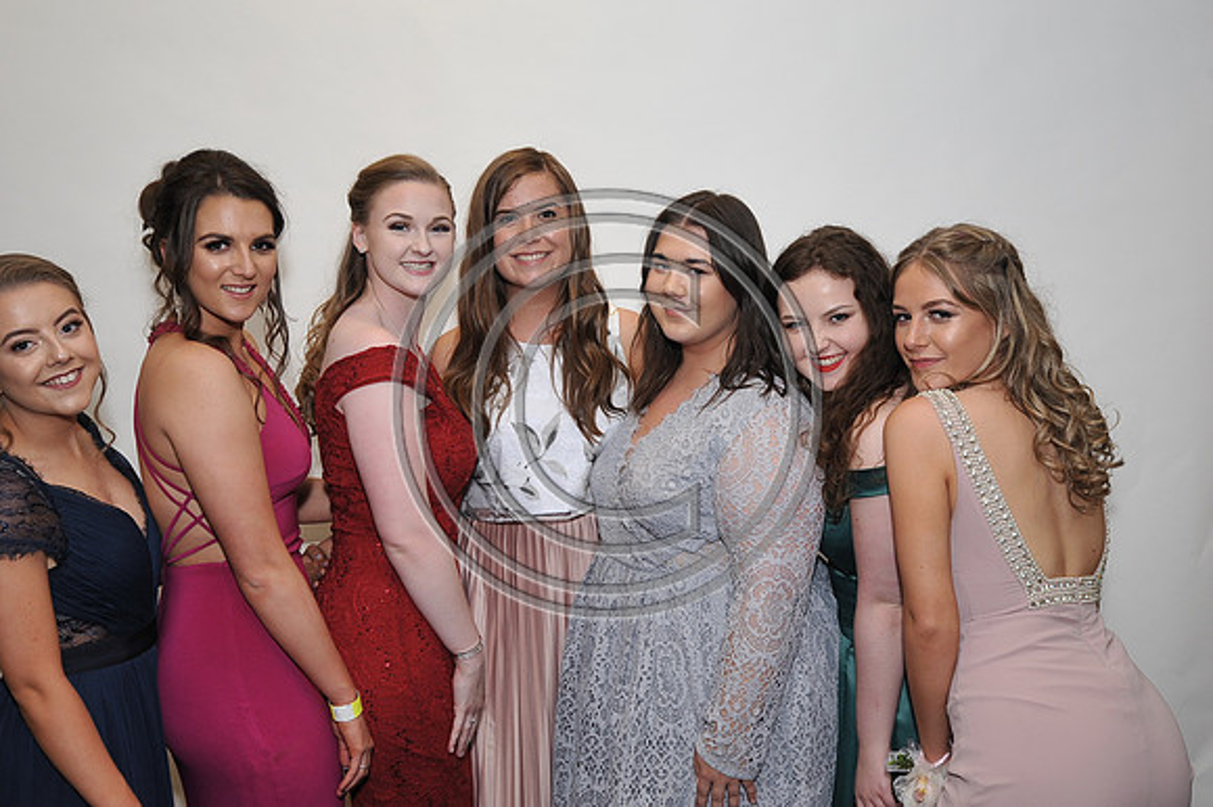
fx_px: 1414
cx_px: 606
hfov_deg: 46.4
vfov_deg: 31.9
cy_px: 404
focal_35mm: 42
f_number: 6.3
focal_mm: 42
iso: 800
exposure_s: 1/60
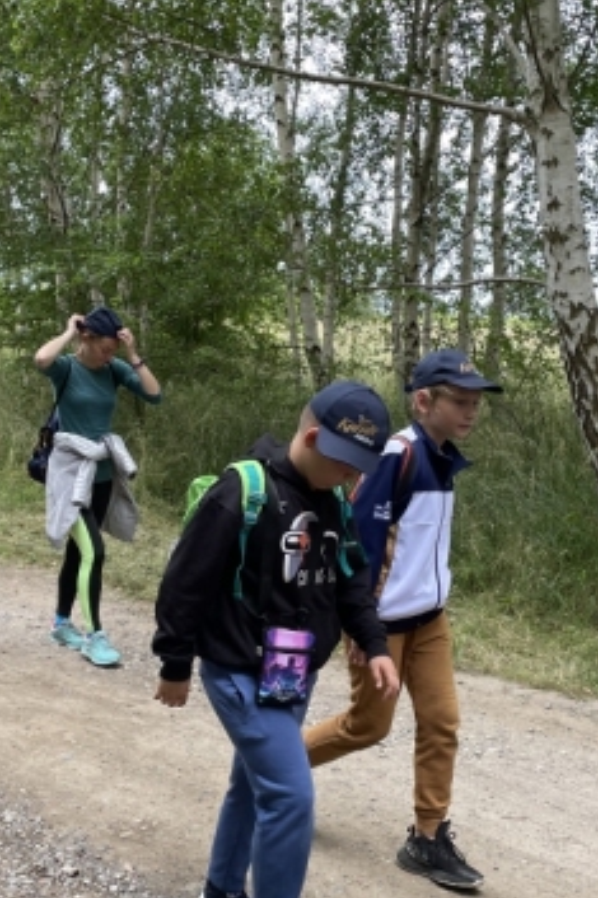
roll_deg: -3.0
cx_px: 262
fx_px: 1147
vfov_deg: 42.7
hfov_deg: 29.2
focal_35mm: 46
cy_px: 501
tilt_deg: -9.5
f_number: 1.6
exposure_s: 1/150
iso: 32
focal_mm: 4.2
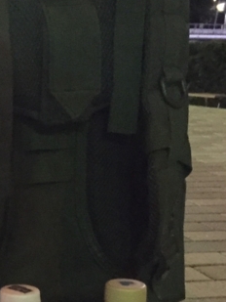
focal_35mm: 96
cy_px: 212
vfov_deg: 20.3
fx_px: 835
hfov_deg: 14.9
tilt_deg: -11.2
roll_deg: -0.9
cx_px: -51
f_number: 2.2
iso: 800
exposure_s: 1/15
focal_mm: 4.15
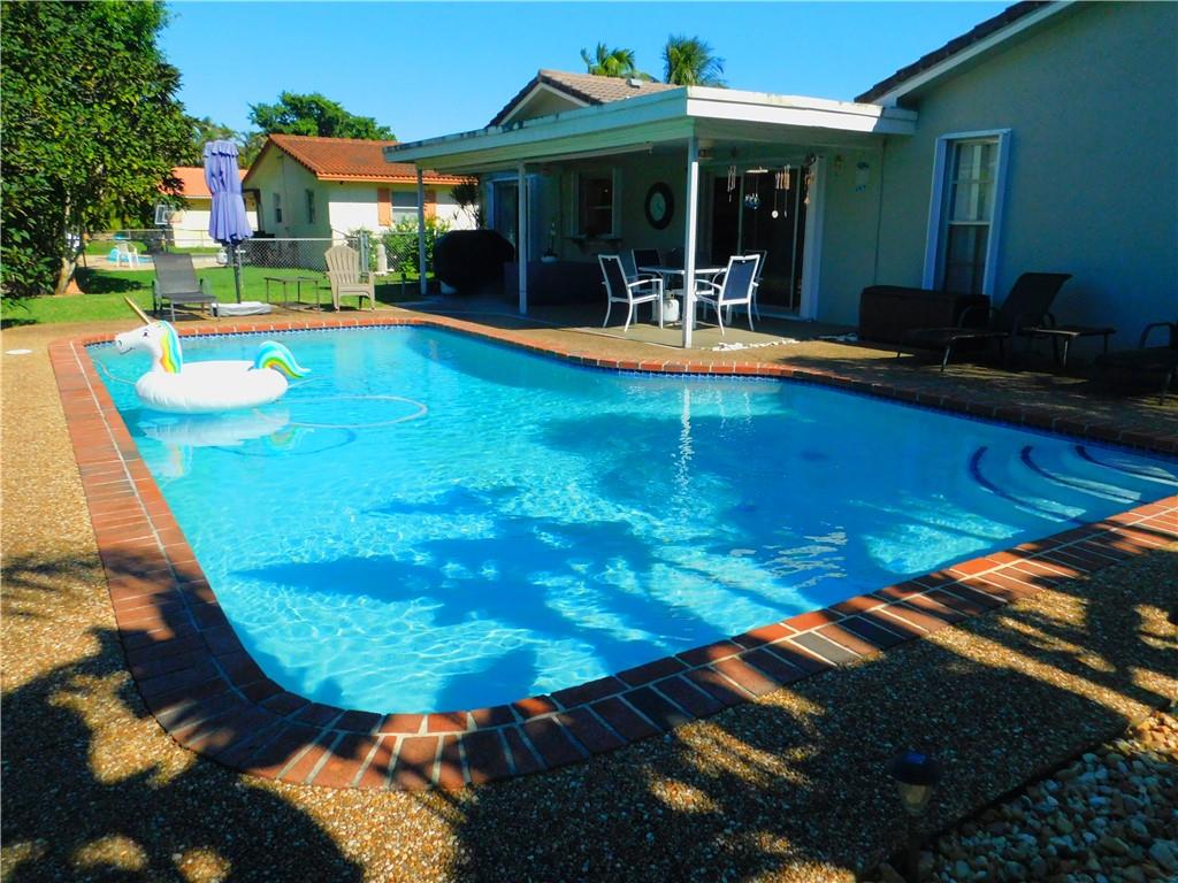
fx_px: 851
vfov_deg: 54.9
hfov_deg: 69.4
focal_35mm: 25
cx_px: 589
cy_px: 442
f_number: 6.2
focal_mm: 4.5
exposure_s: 1/1250
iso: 400
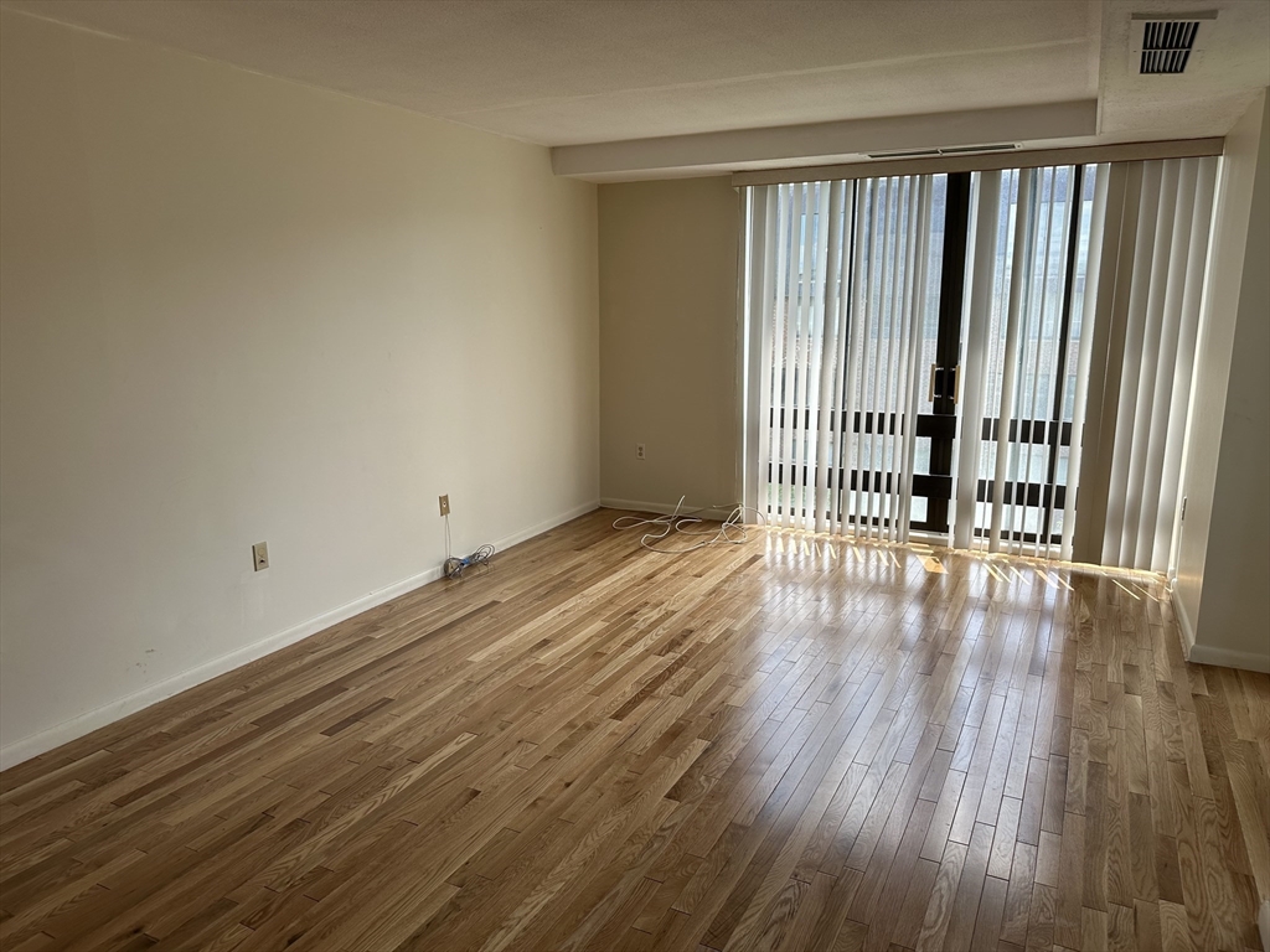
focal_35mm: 24
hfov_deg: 71.6
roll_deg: -0.7
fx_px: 881
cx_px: 635
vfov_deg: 56.8
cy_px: 476
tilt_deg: -10.5
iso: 80
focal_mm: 6.86
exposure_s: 1/473
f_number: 1.78
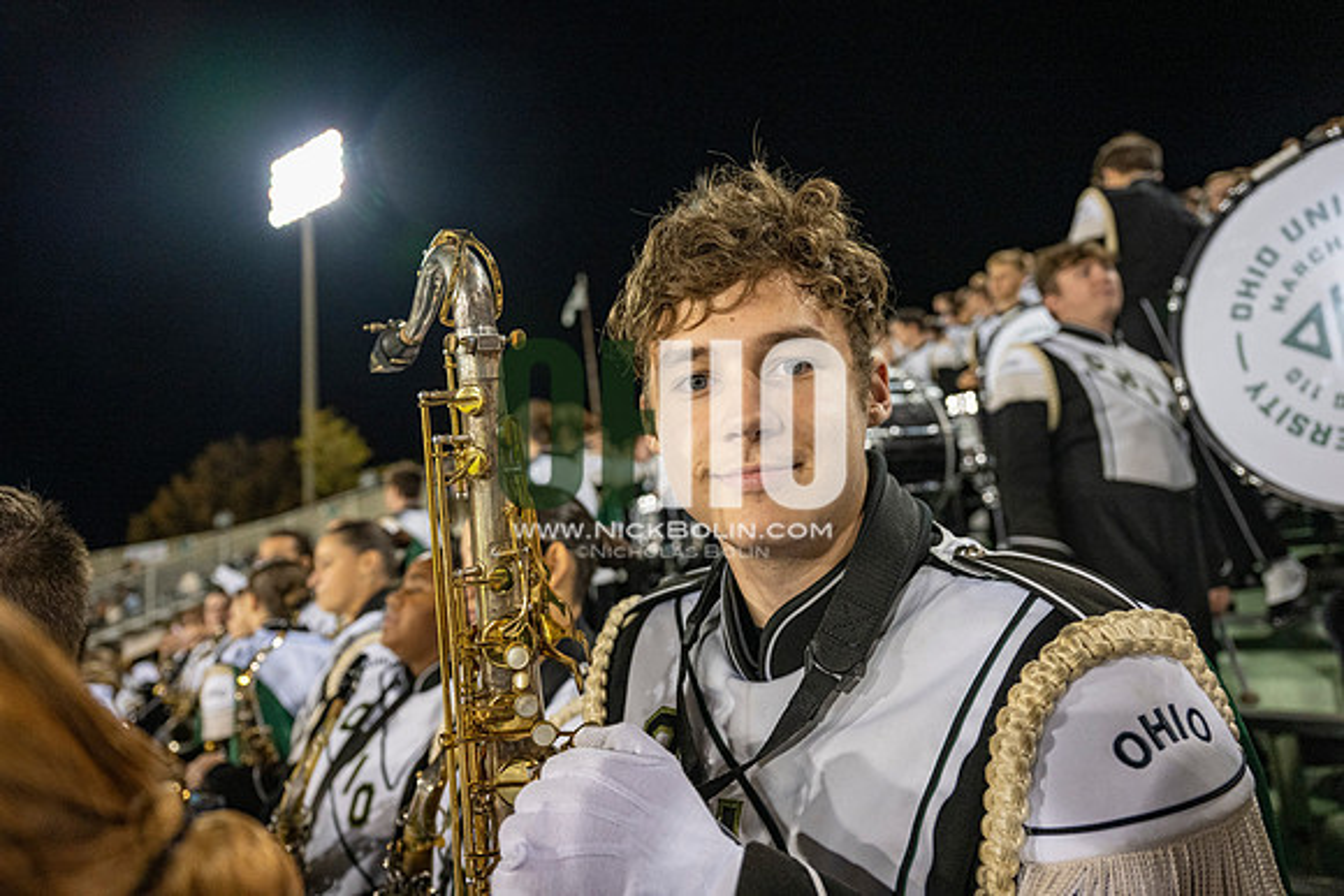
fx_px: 896
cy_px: 448
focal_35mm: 24
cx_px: 672
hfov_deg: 73.7
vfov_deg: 53.2
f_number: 3.2
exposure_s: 1/500
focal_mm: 24
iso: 2000
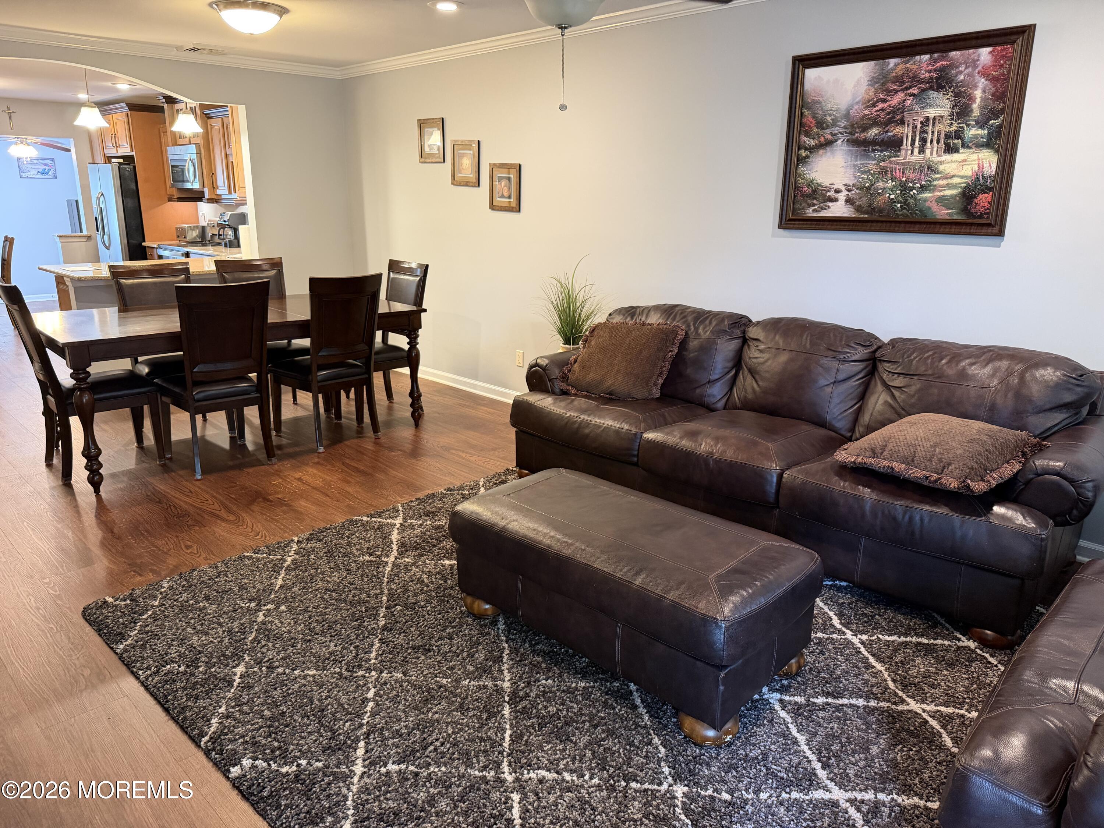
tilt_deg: -15.9
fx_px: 765
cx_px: 552
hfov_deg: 71.6
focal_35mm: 24
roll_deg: -0.9
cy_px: 414
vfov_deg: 56.8
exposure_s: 1/60
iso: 400
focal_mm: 6.76
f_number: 1.78
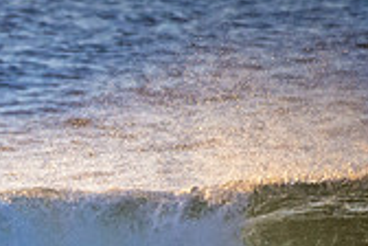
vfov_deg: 0.5
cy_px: 320
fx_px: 26514
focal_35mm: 2594
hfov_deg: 0.8
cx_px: -232
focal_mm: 500
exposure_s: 1/2000
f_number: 5.6
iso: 1000
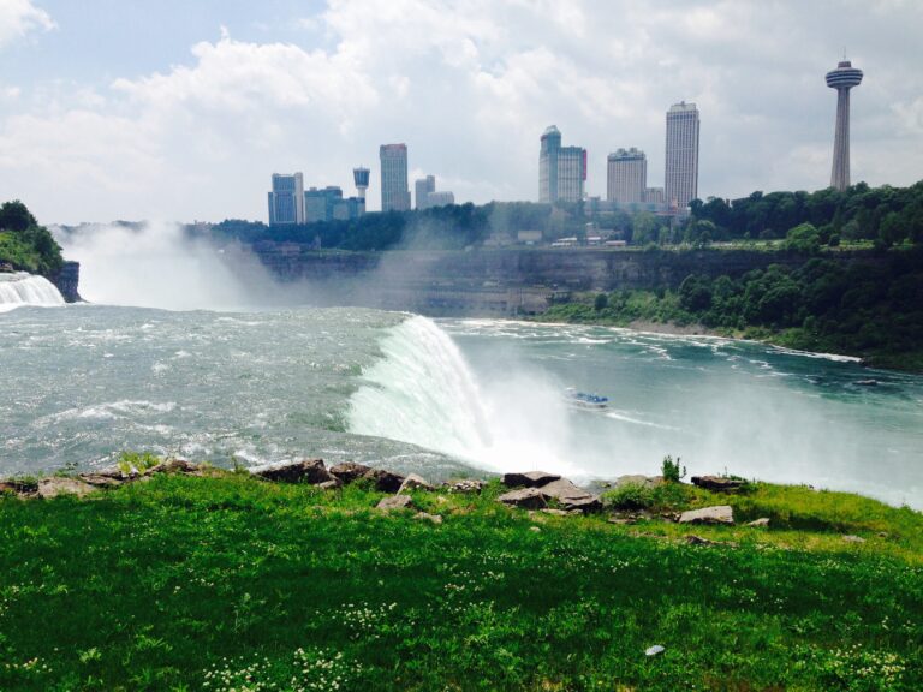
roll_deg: -0.6
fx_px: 880
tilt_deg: -7.2
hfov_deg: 55.4
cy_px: 346
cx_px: 462
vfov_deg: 42.9
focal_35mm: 33
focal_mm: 4.12
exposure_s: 1/3390
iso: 50
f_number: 2.4
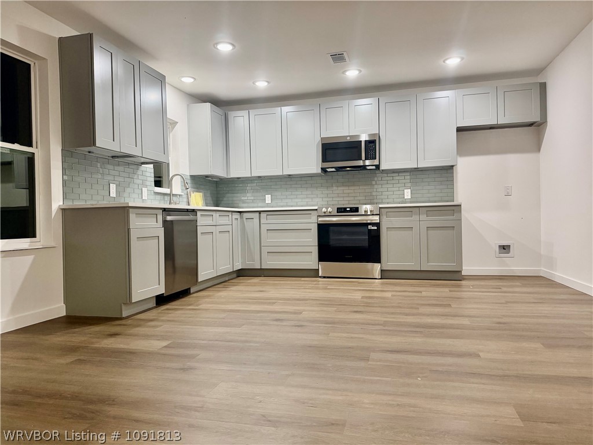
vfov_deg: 56.8
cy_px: 222
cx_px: 296
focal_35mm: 24
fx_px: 411
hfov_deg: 71.6
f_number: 1.78
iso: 320
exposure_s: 1/120
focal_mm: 6.76
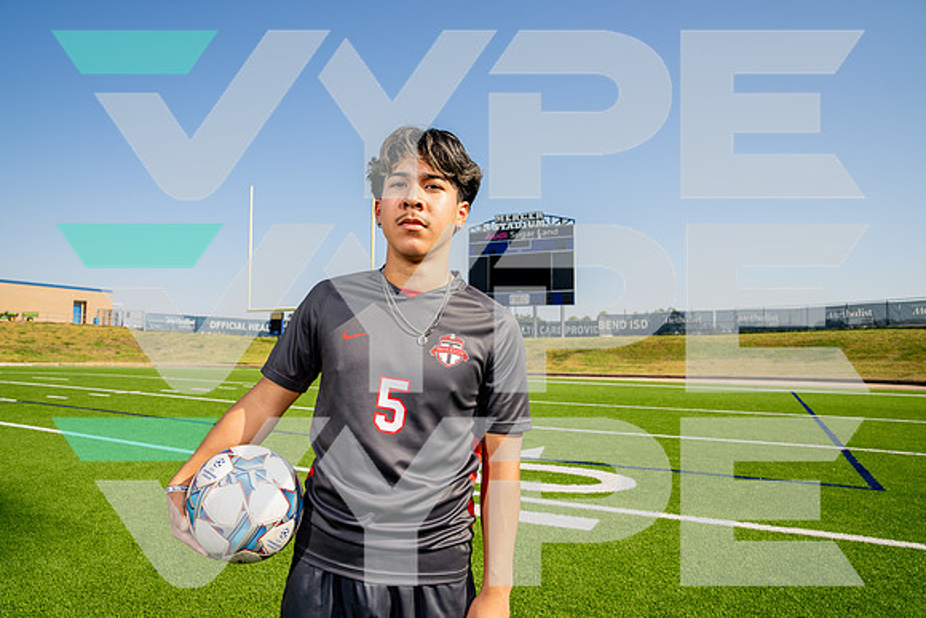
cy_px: 309
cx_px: 463
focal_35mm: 24
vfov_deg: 53.2
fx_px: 617
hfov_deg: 73.7
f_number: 7.1
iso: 50
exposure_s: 1/125
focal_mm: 24
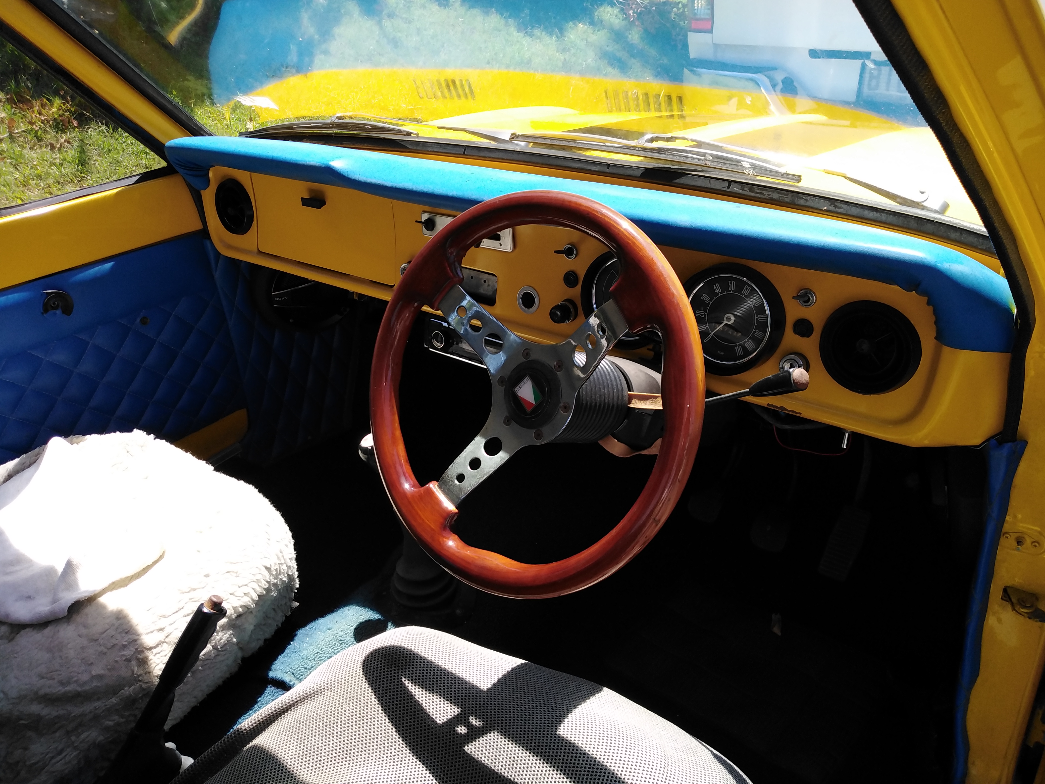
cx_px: 522
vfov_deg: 53.1
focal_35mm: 26
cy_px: 392
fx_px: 785
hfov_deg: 67.3
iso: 100
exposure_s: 1/494
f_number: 1.8
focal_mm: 3.62
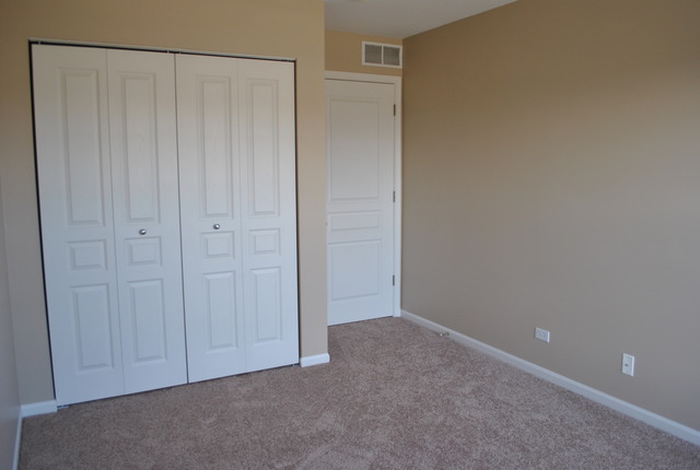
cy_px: 235
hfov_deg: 67.3
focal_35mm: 27
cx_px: 350
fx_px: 526
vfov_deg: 48.2
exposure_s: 1/60
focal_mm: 18
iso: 200
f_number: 3.5
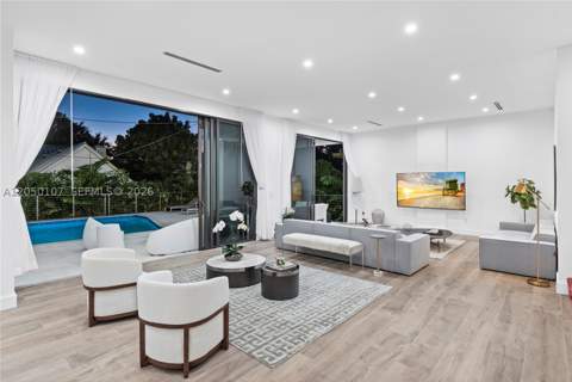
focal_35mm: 19
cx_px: 286
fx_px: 302
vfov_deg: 64.6
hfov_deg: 86.9
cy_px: 191
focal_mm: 19
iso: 320
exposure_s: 1/5
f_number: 8
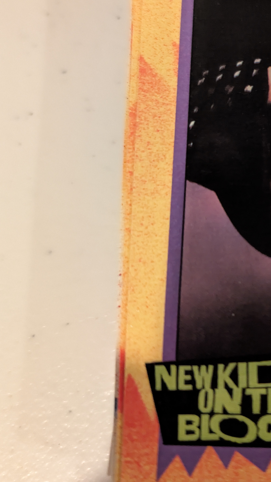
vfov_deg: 39.5
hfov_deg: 21.2
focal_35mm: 52
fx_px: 664
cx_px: 341
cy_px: 170
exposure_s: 1/120
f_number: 1.68
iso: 1029
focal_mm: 6.9
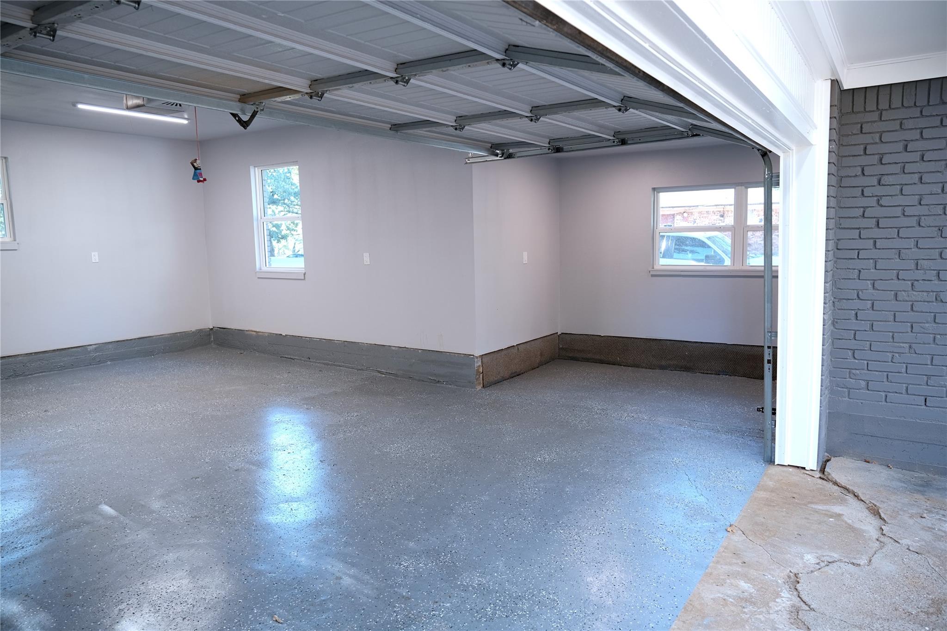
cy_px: 316
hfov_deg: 73.7
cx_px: 474
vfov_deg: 53.1
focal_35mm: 24
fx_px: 631
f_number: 2.8
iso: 160
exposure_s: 1/27
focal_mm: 16
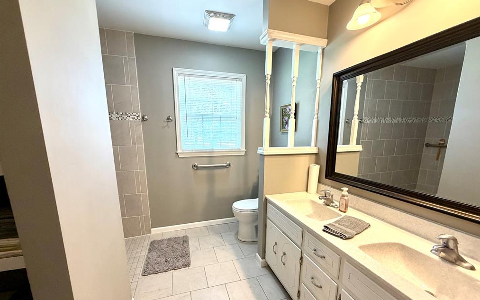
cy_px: 173
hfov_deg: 101.5
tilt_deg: -11.2
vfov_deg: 74.3
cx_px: 241
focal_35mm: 15
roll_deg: -0.2
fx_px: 196
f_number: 2.2
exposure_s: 1/120
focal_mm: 2.22
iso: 320
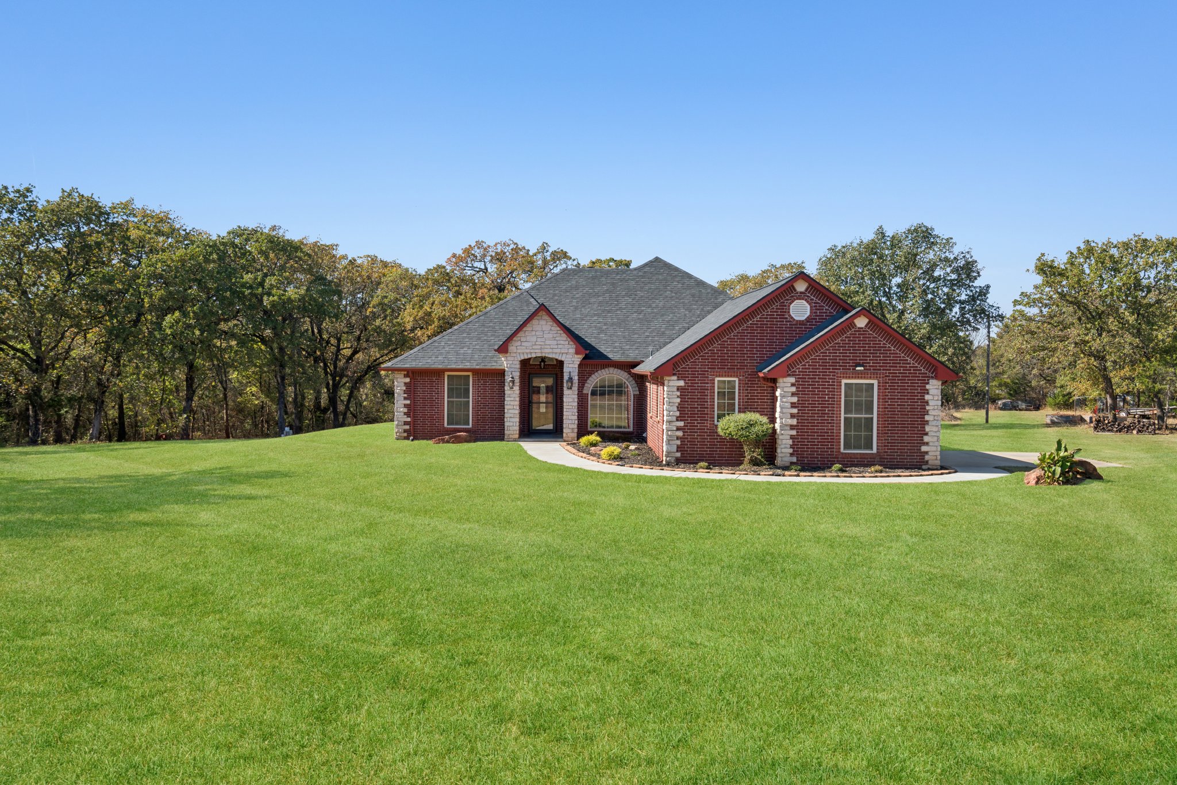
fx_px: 981
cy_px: 392
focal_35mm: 30
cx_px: 588
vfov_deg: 43.6
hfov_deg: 61.9
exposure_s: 1/500
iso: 200
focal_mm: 30
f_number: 7.1
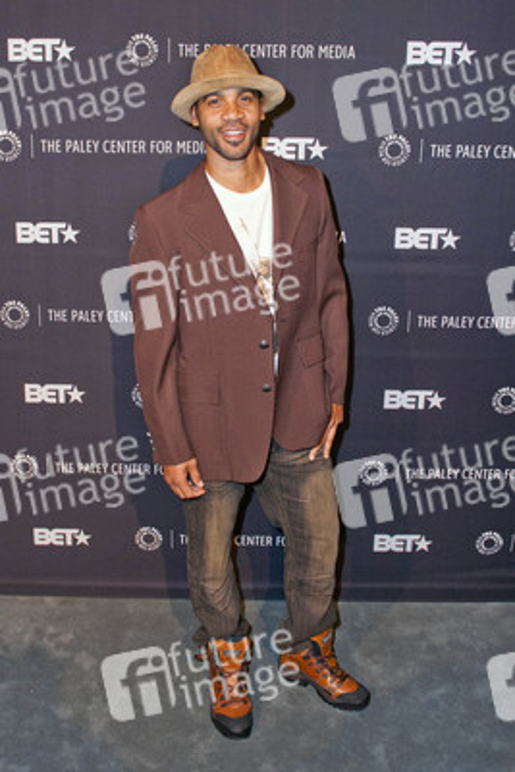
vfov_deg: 69.4
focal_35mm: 26
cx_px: 258
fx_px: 557
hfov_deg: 49.6
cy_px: 386
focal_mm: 26
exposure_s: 1/400
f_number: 4.5
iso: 500
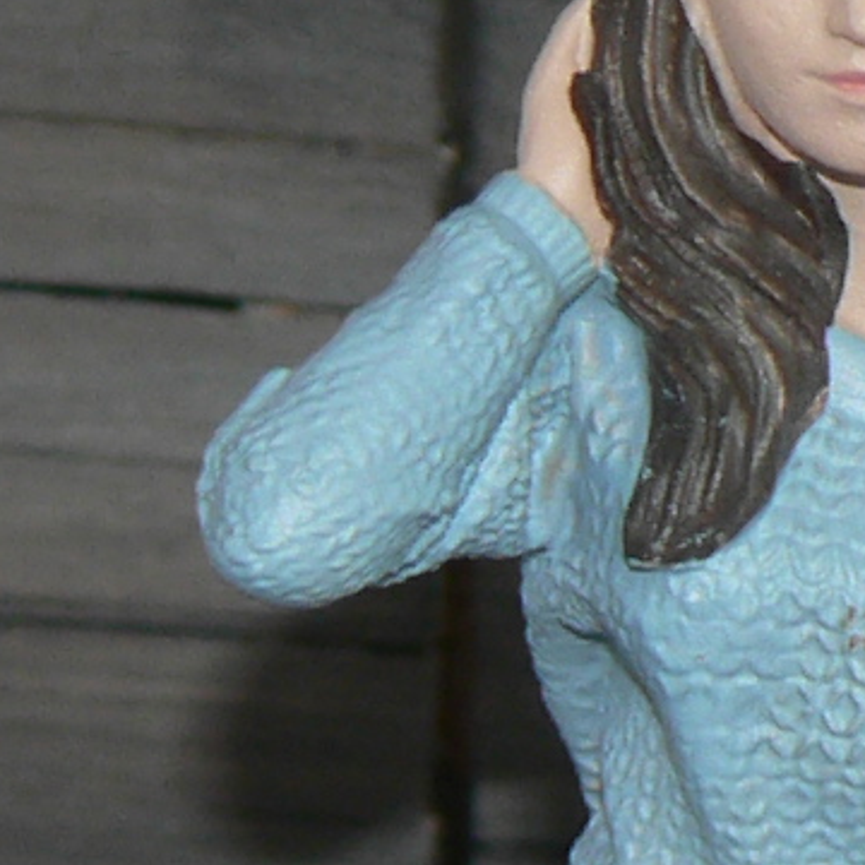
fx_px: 17217
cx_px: 608
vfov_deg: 2.9
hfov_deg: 2.9
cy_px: 949
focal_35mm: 609
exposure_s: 1/60
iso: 80
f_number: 3.2
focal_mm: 16.2
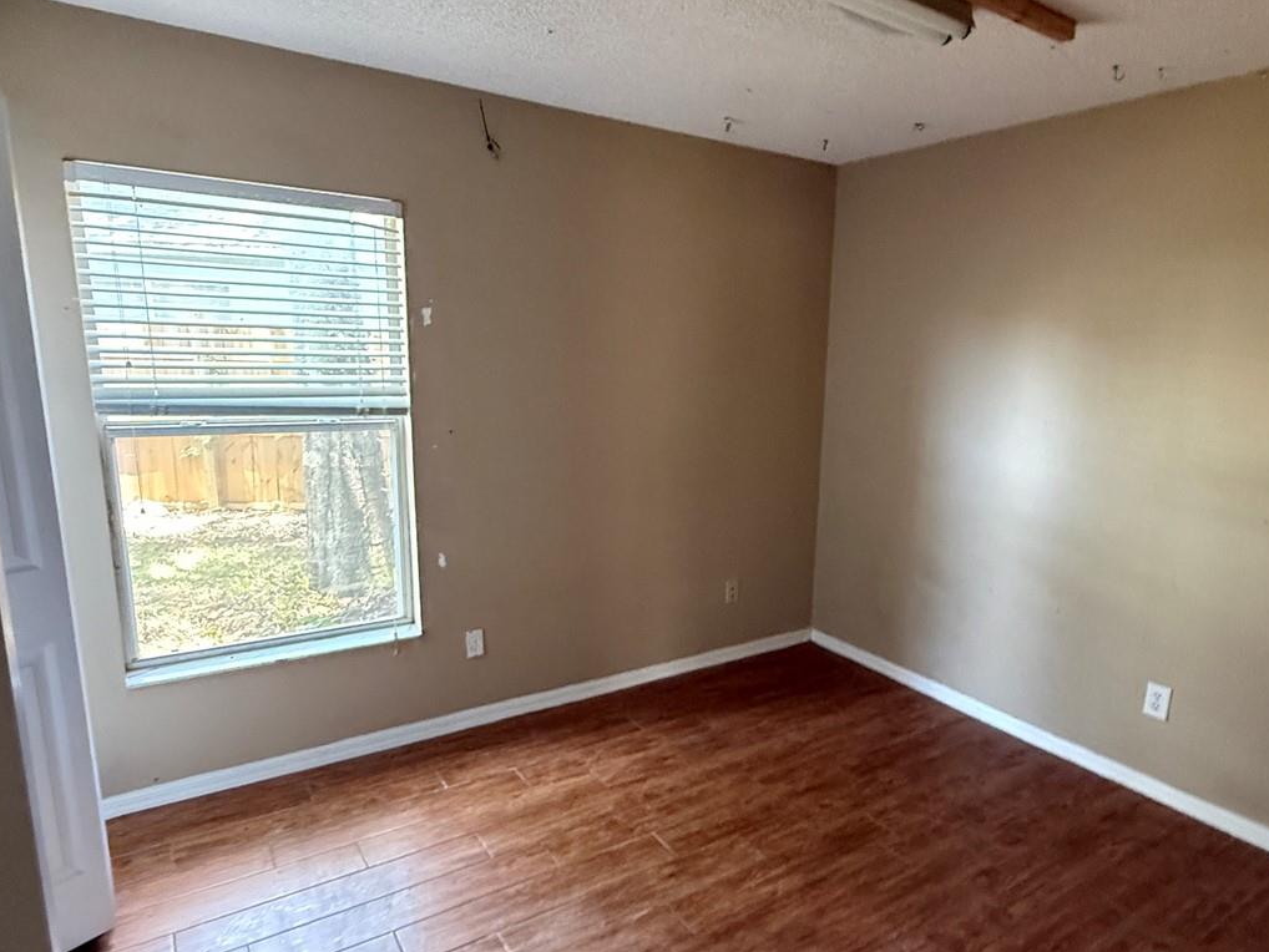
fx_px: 807
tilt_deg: -7.0
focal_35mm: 22
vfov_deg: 61.1
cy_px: 507
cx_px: 708
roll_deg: -1.3
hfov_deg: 76.1
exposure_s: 1/60
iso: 800
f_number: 2.2
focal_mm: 2.22
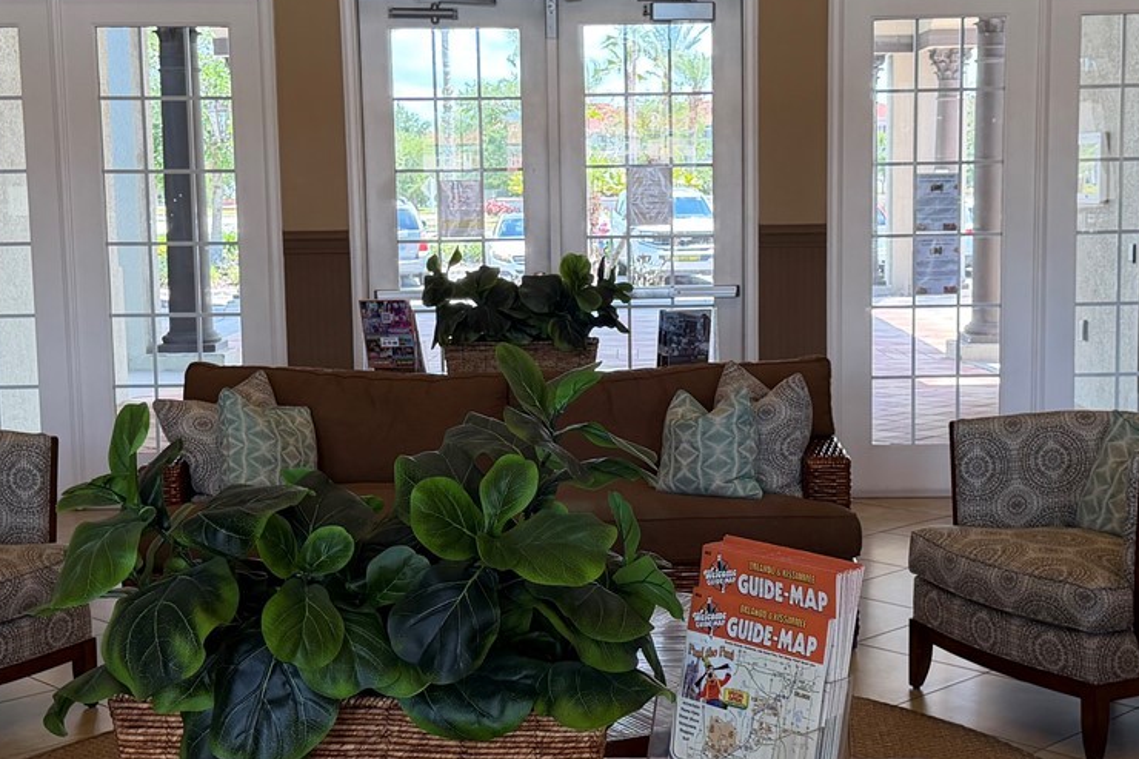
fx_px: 1708
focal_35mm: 54
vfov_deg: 25.0
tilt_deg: -6.6
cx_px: 617
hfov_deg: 36.9
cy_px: 359
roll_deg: +0.6
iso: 160
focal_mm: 6.76
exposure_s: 1/222
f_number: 1.78
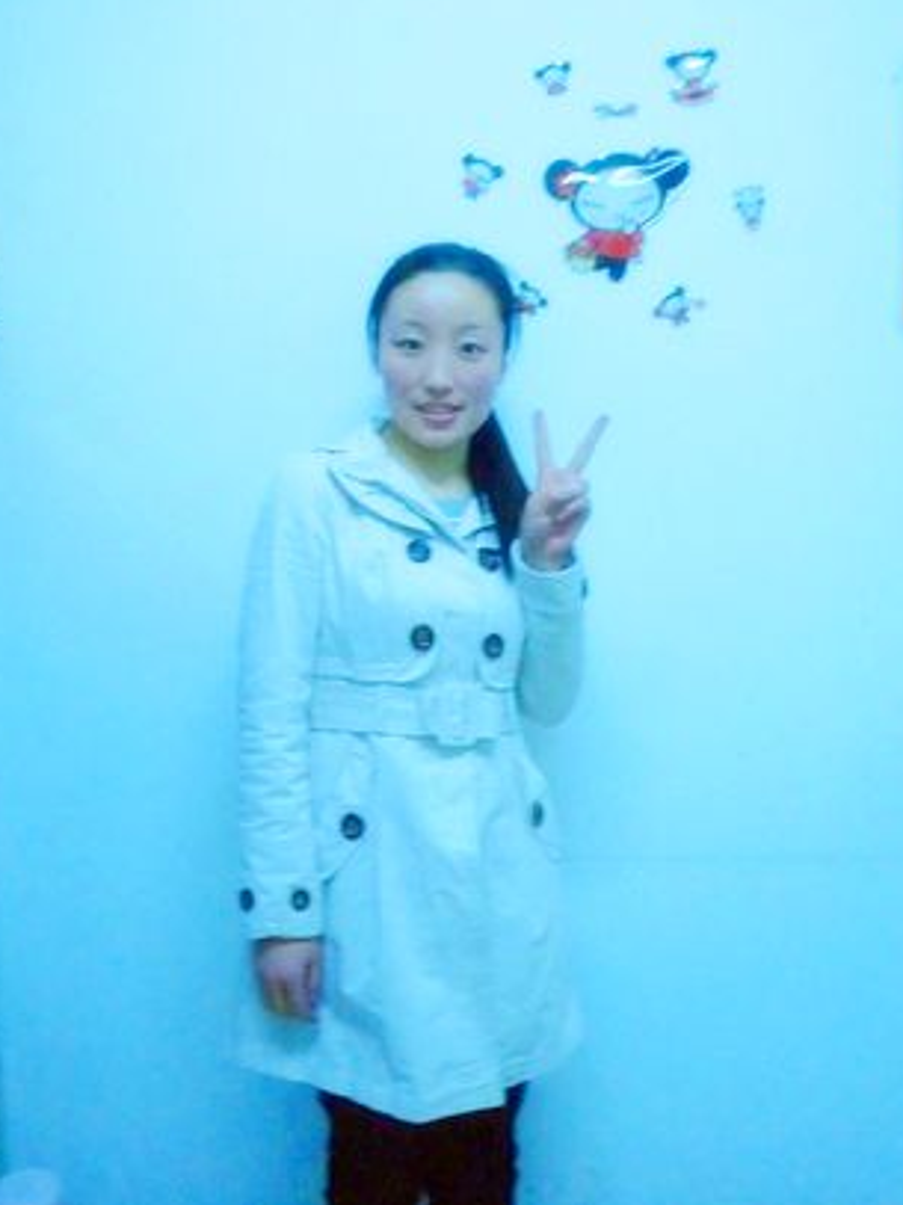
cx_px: 446
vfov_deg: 56.8
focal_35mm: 32
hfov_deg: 44.1
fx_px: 1114
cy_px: 592
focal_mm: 4.5
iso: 800
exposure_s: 1/30
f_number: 2.8
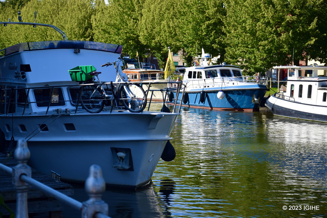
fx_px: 954
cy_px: 109
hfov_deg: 19.5
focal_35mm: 105
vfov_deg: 13.0
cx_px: 164
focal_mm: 70
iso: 200
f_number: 6.3
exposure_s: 1/640
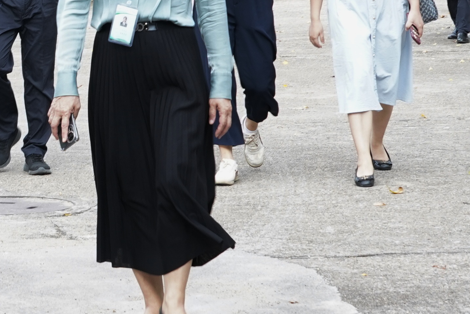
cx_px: -68
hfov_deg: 16.1
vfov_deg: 11.1
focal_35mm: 123
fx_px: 1606
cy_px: 6
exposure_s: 1/160
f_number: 8
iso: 800
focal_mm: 43
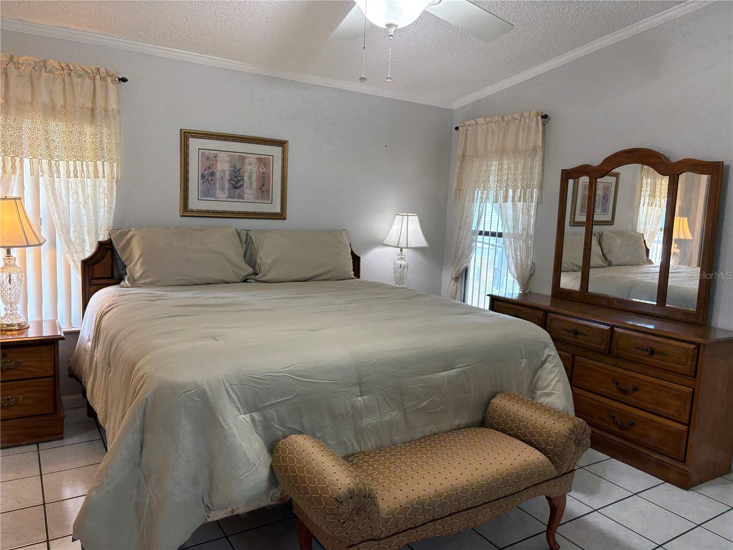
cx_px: 366
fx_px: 551
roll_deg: -2.1
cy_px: 275
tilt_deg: -6.8
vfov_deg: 53.1
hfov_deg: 67.3
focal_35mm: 26
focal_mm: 5.96
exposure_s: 1/120
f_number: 1.6
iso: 125
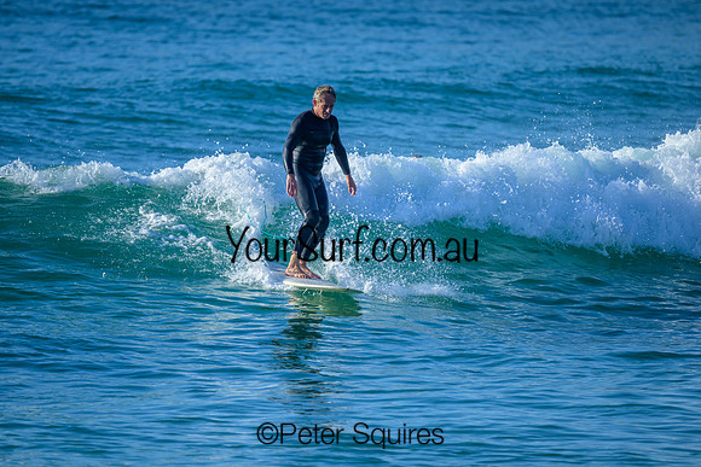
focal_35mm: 800
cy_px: 234
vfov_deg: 1.7
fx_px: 15581
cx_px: 350
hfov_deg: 2.6
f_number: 6.3
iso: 500
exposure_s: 1/2000
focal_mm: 800
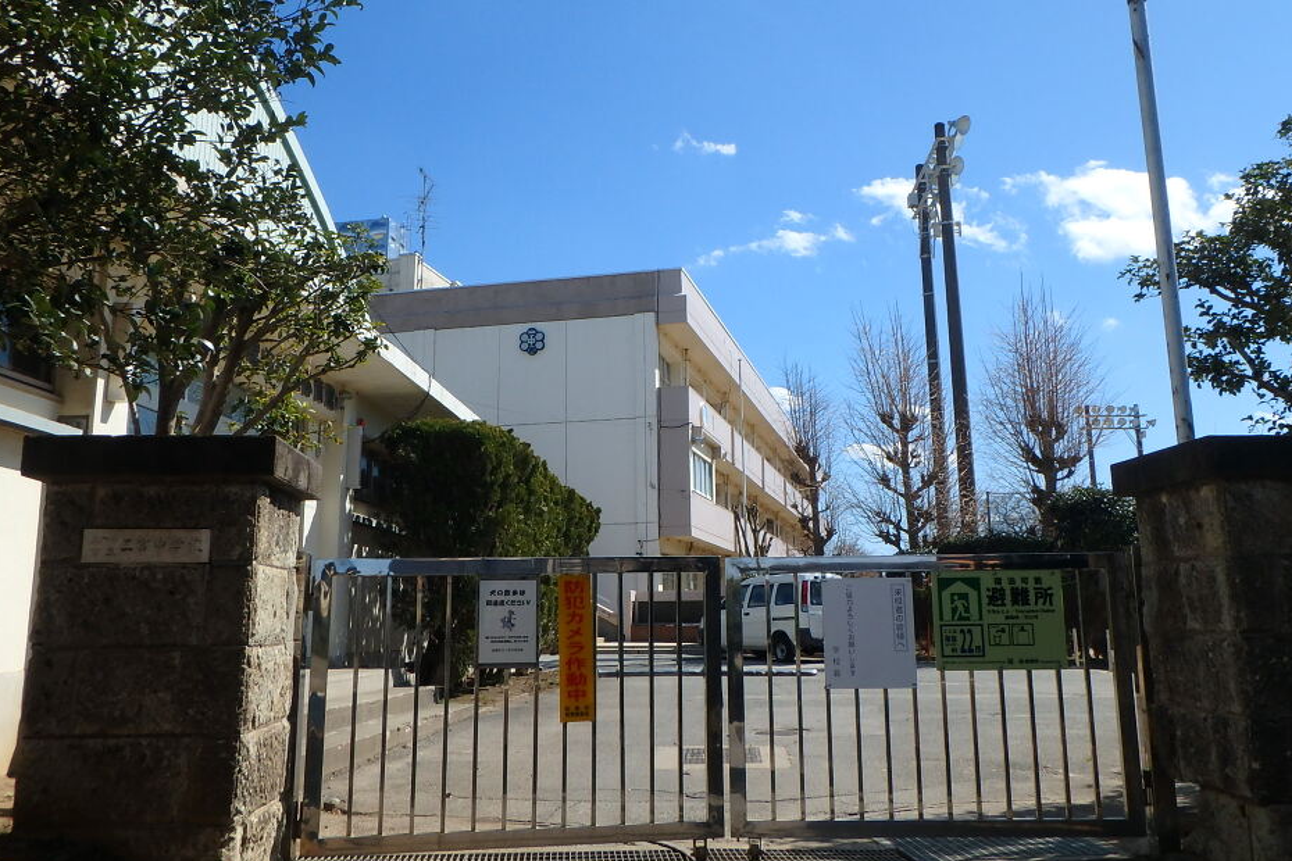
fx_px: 1184
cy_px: 385
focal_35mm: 33
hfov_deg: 57.2
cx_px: 653
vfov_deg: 39.9
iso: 125
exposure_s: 1/800
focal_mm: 5.6
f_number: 4.7
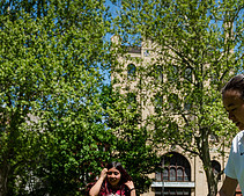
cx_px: 213
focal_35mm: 75
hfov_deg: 24.7
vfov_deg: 19.3
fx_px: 542
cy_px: 232
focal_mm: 24
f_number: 4.5
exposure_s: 1/1000
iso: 200
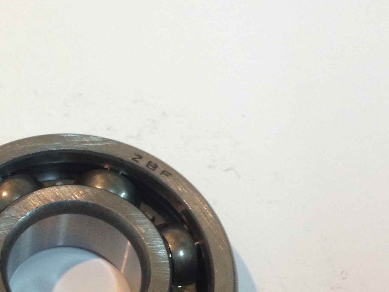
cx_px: 81
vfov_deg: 18.7
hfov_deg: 25.2
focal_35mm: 76
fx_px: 854
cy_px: 309
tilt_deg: -64.0
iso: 100
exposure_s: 1/20
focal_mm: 4.12
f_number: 2.4
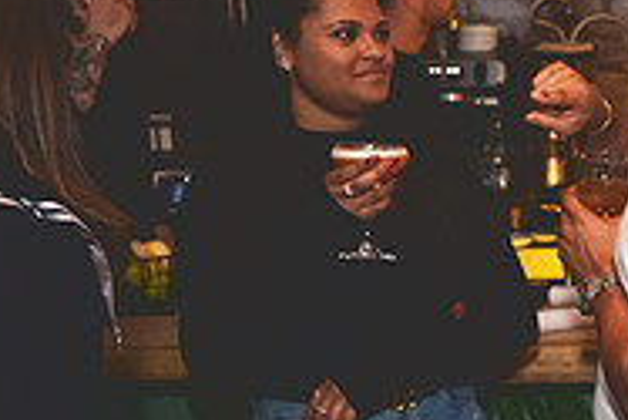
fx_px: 1362
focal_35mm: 78
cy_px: 328
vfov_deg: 17.4
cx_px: 762
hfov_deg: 23.6
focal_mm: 24
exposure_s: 1/100
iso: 3200
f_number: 2.8
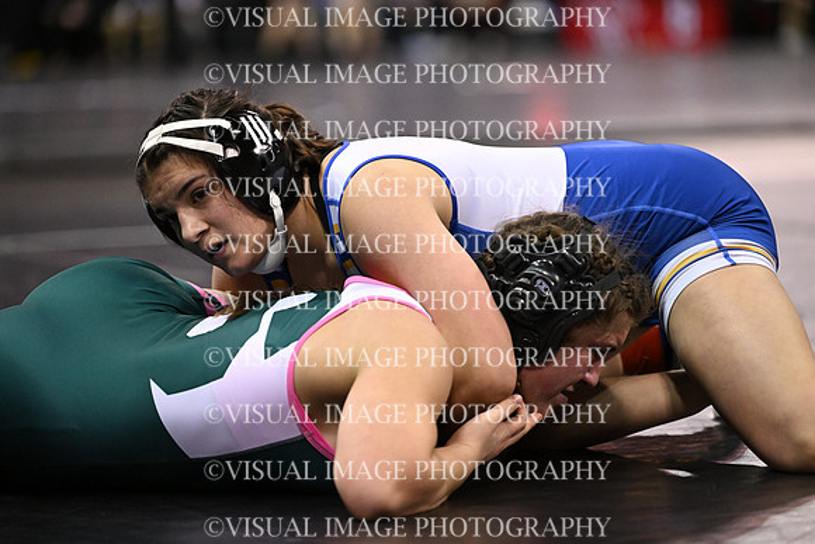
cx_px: 408
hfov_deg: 11.7
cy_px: 272
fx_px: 3963
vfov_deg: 7.9
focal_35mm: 175
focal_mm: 175
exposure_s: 1/1000
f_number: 3.2
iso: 4000
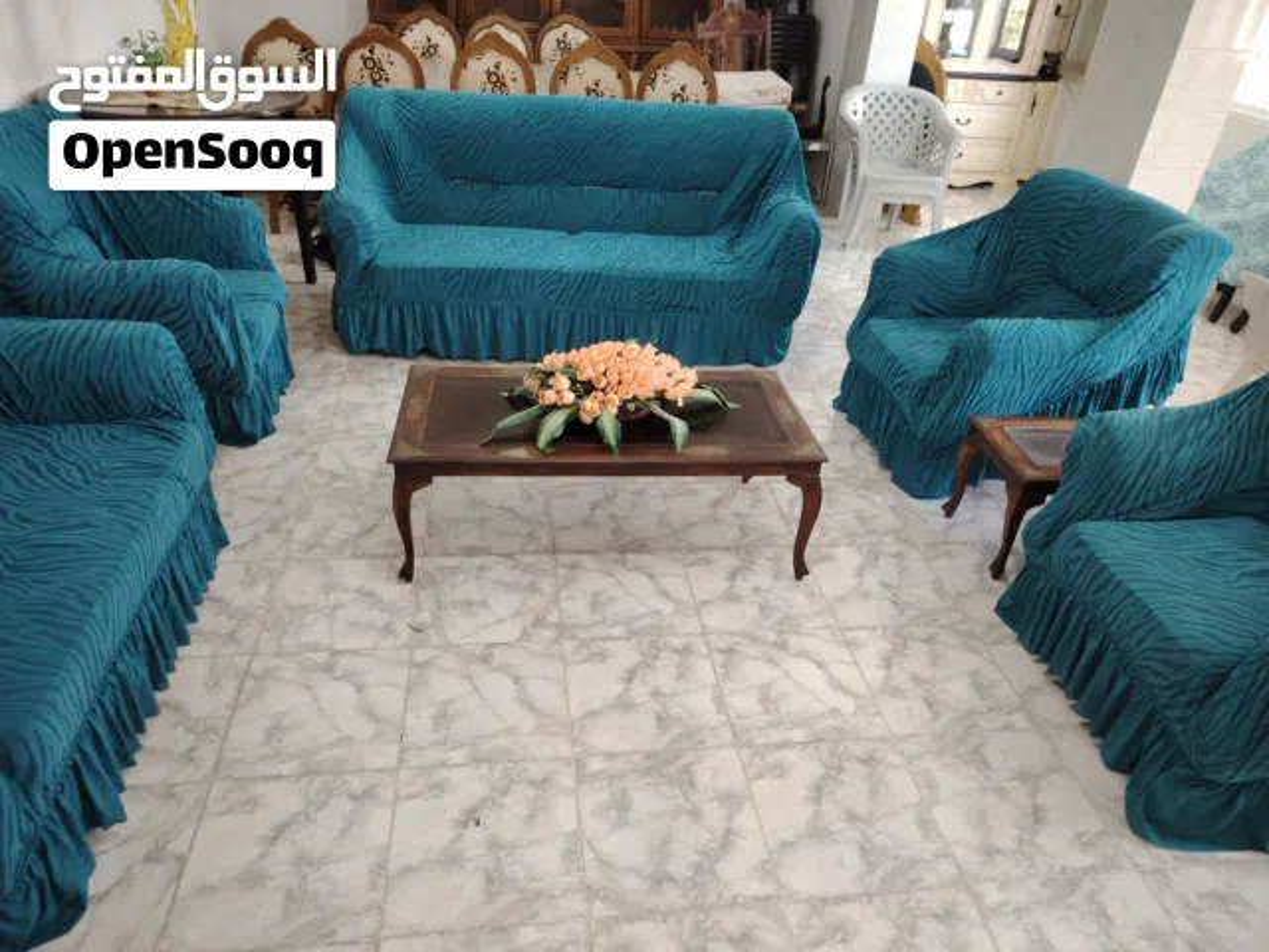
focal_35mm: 24
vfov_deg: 56.8
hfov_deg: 71.6
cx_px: 634
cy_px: 476
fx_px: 880
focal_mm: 5.25
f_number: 1.75
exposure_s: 1/33.3
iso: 1659
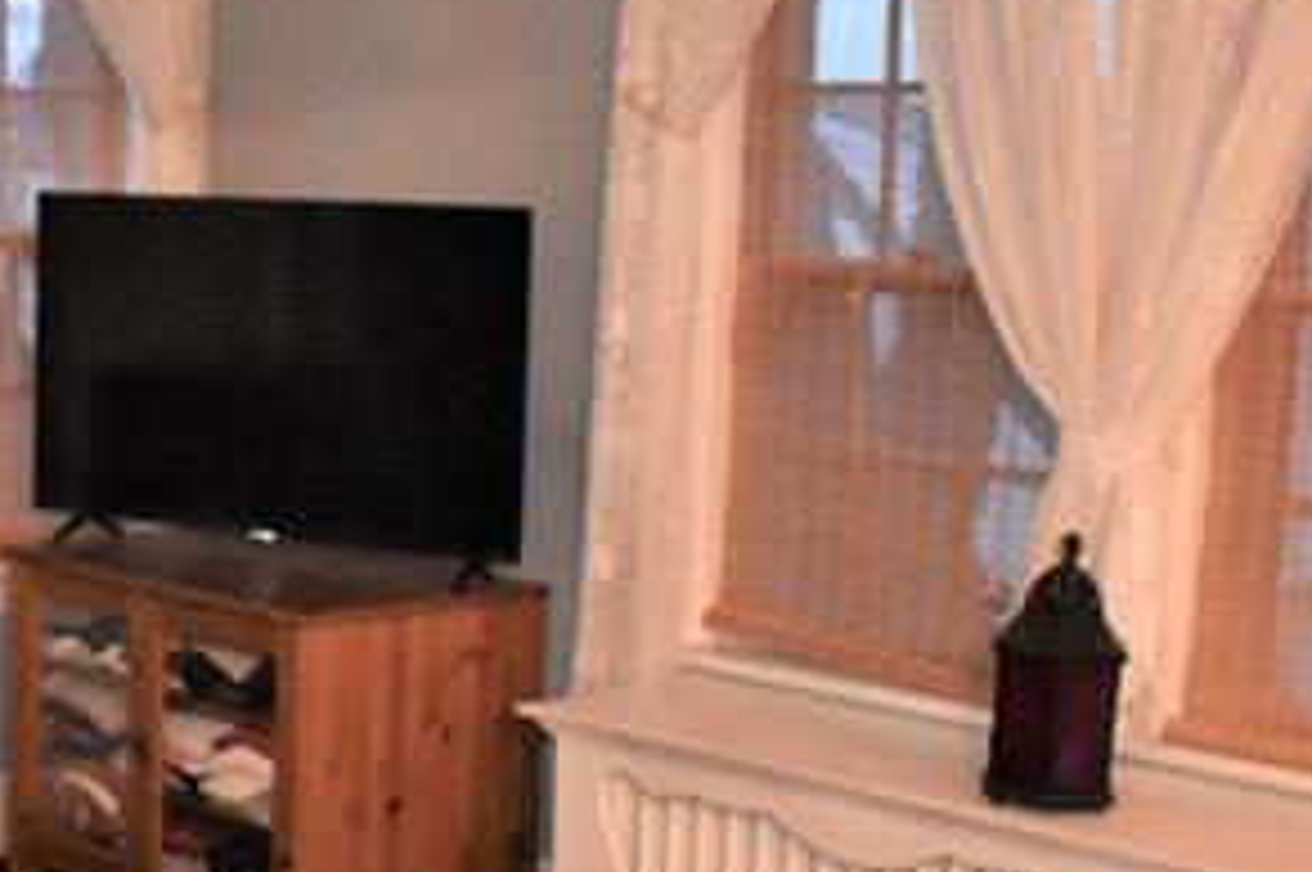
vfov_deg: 18.3
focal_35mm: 74
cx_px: -18
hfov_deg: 25.9
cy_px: 555
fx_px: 2694
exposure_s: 1/60
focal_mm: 18
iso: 5600
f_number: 3.5
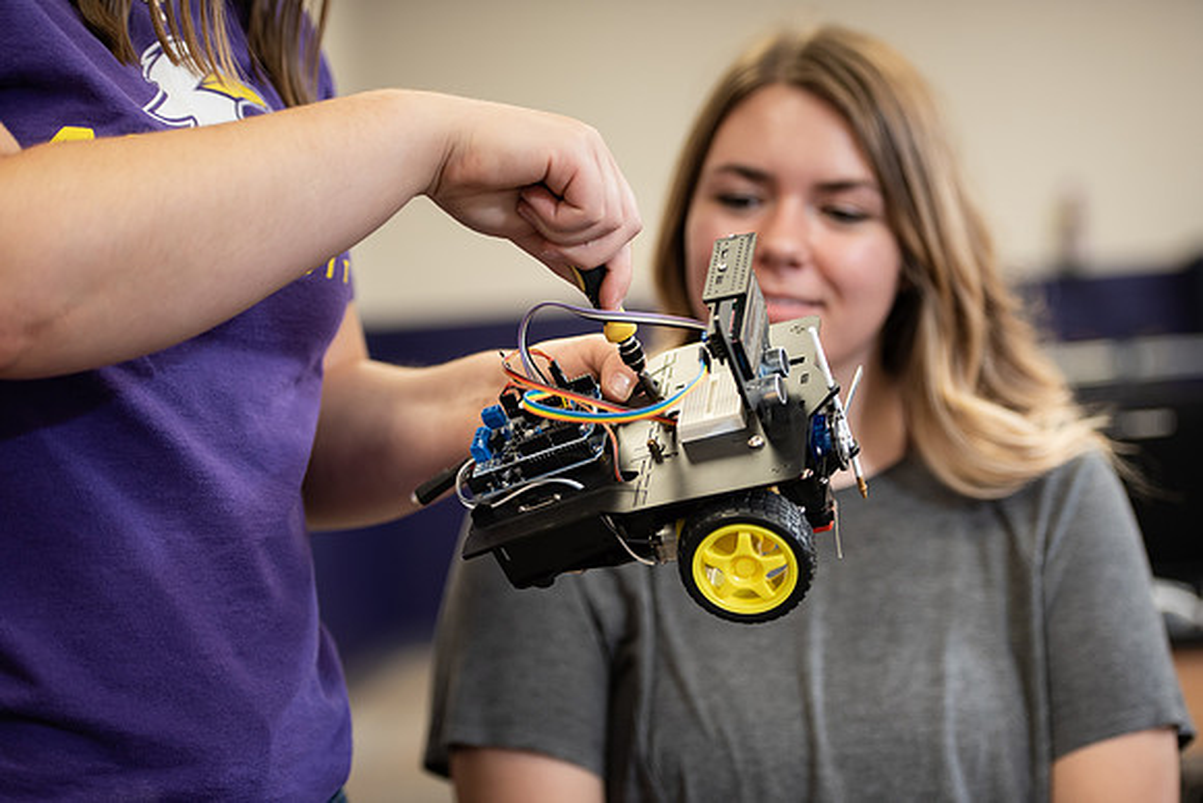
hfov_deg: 24.8
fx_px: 2741
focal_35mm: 82
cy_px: 402
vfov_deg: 16.7
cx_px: 602
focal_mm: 82
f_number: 2.8
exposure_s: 1/160
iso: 1000
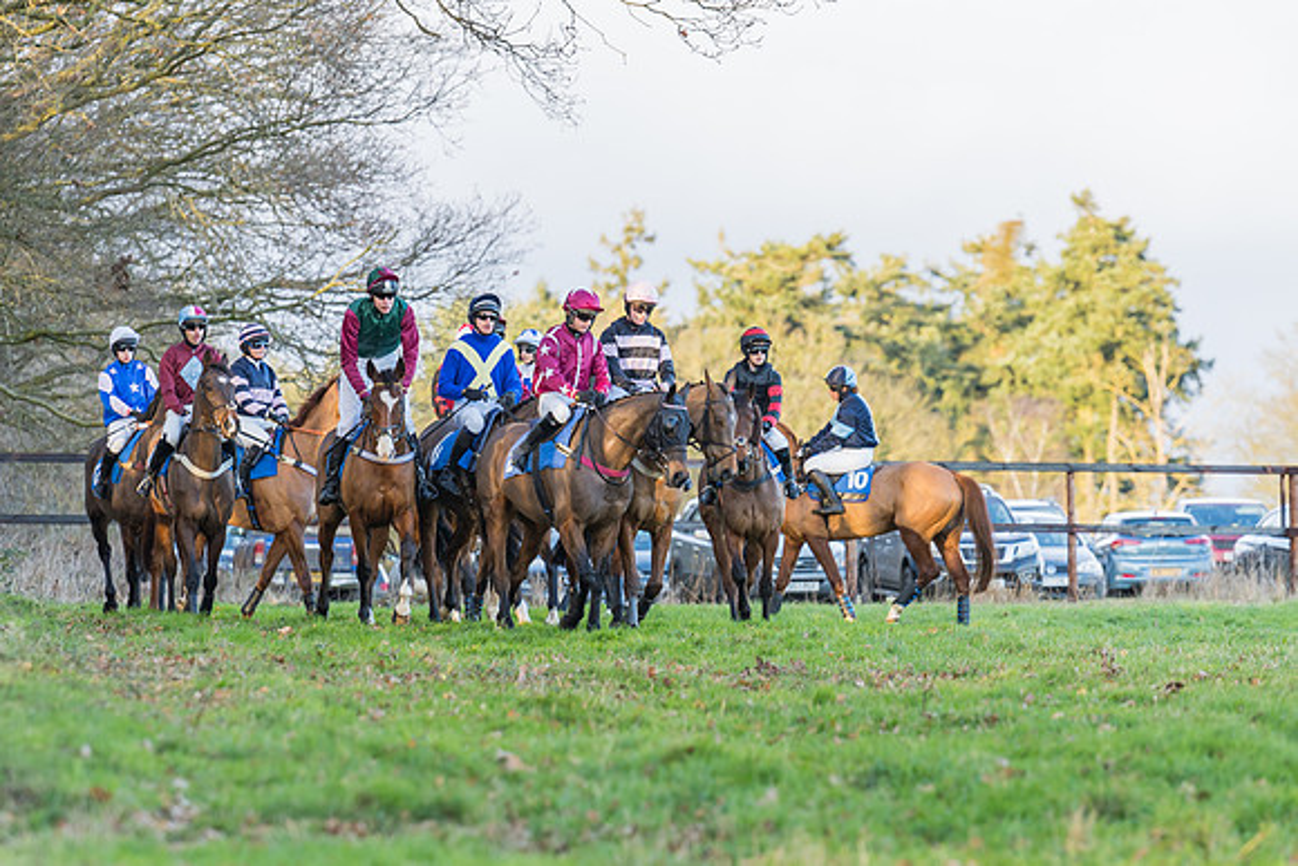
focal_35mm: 305
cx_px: 645
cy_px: 427
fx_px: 11012
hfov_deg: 6.7
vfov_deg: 4.5
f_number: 4
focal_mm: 200
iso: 400
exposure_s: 1/200
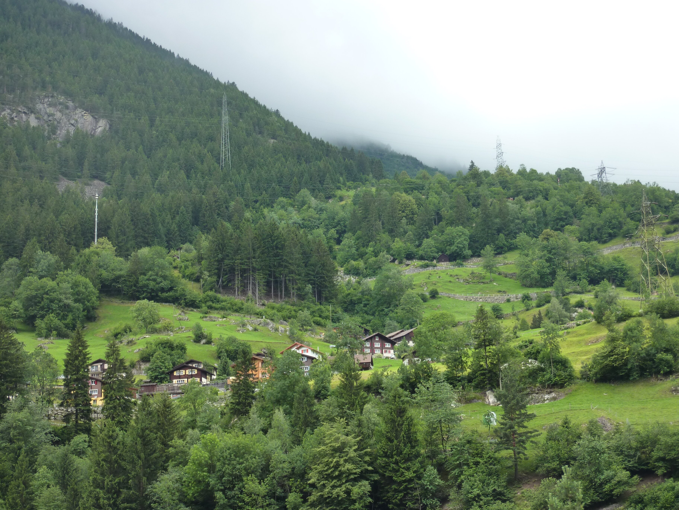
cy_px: 255
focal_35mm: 52
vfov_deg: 28.0
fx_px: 1020
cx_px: 340
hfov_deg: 36.8
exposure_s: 1/80
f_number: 3.8
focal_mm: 8.5
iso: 125
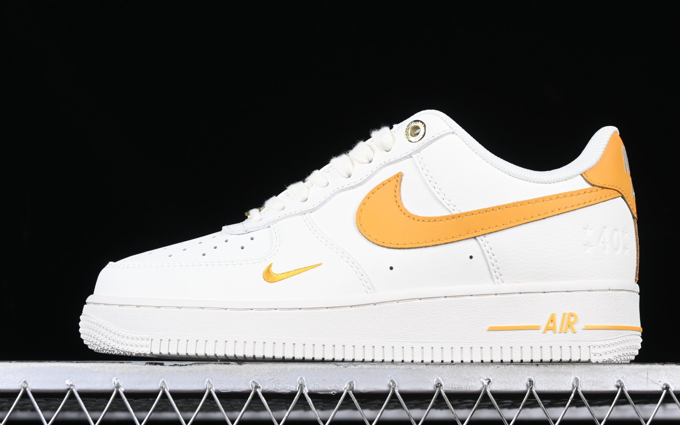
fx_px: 1612
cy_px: 208
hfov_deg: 23.8
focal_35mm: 87
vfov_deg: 15.0
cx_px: 355
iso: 160
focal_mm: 50
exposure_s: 1/100
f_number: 8
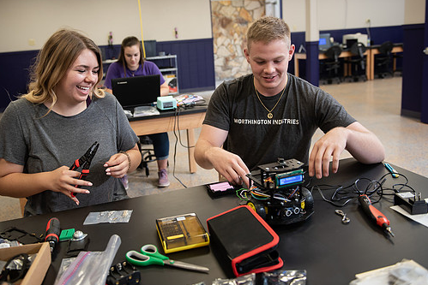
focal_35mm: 36
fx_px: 428
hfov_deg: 53.0
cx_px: 192
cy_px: 121
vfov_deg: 36.8
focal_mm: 31
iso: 640
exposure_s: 1/160
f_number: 3.5
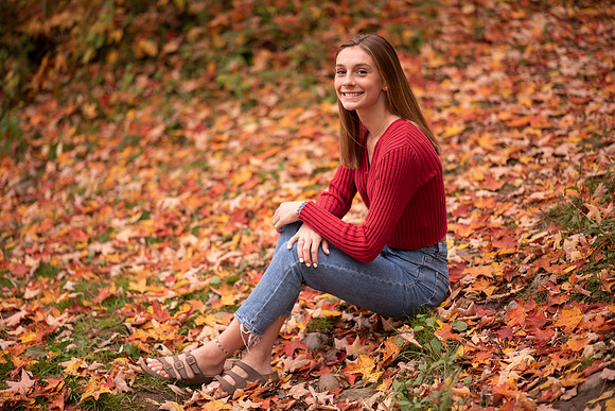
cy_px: 206
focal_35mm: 85
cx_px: 308
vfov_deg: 16.1
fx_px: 1452
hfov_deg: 23.9
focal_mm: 85
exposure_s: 1/500
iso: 100
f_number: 1.8
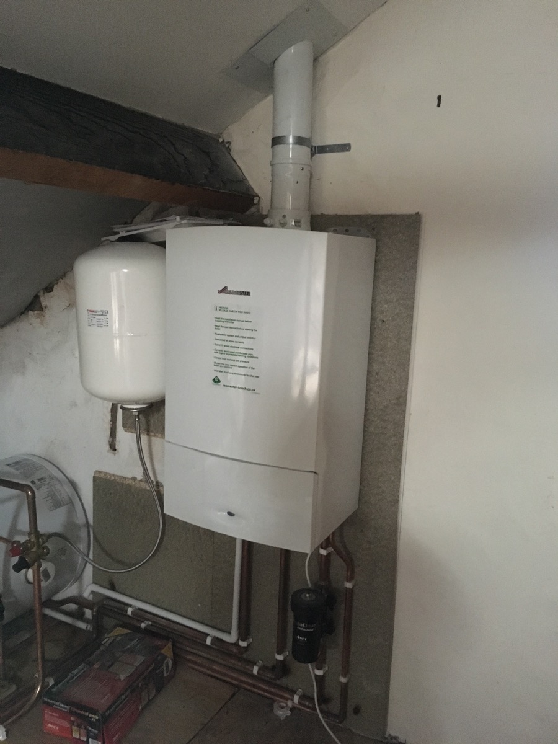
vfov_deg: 61.7
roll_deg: -1.3
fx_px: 623
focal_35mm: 29
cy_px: 372
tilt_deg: -10.2
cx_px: 279
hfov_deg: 48.2
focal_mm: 4.15
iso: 640
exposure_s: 1/17
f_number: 2.2
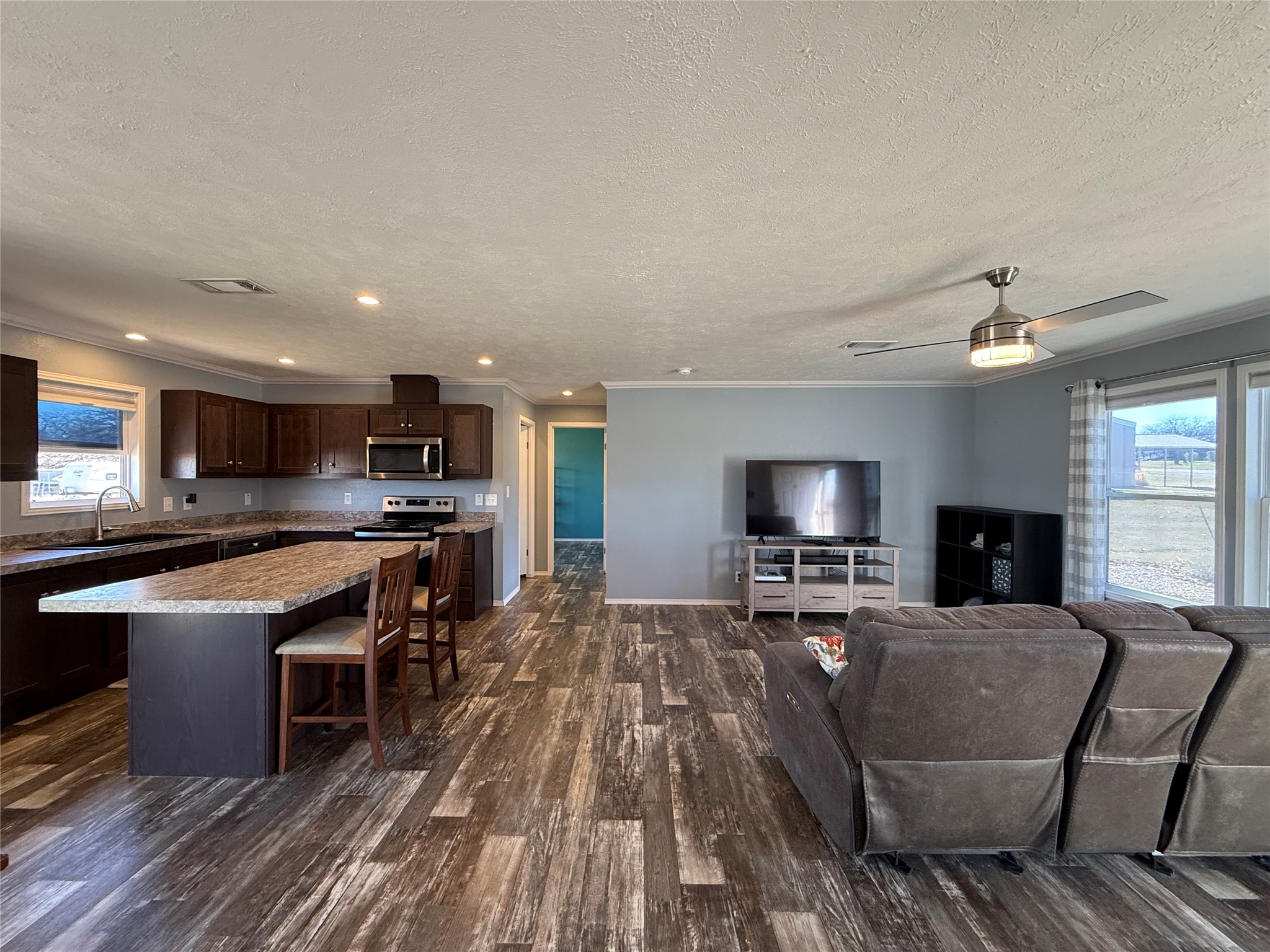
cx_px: 635
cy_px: 476
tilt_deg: -0.2
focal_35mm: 14
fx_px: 514
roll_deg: -0.1
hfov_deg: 102.1
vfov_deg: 85.7
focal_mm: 2.22
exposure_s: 1/60
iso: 200
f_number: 2.2
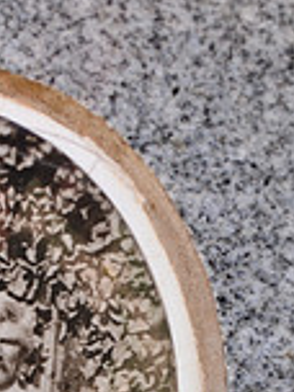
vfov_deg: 10.2
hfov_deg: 7.7
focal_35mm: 192
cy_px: 405
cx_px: -26
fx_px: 2172
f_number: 6.3
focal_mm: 35
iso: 200
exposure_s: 1/160
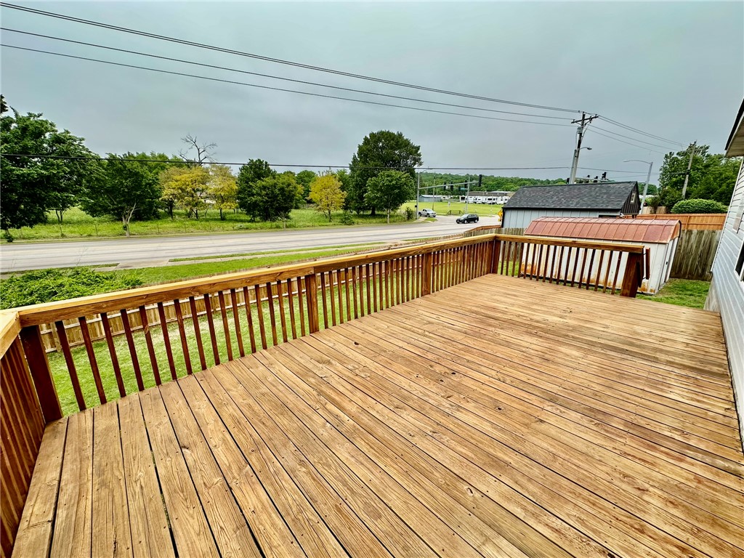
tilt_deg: -14.2
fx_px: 301
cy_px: 279
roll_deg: -0.8
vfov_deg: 85.7
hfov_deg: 102.1
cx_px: 372
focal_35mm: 14
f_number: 2.2
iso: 40
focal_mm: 2.22
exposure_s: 1/342
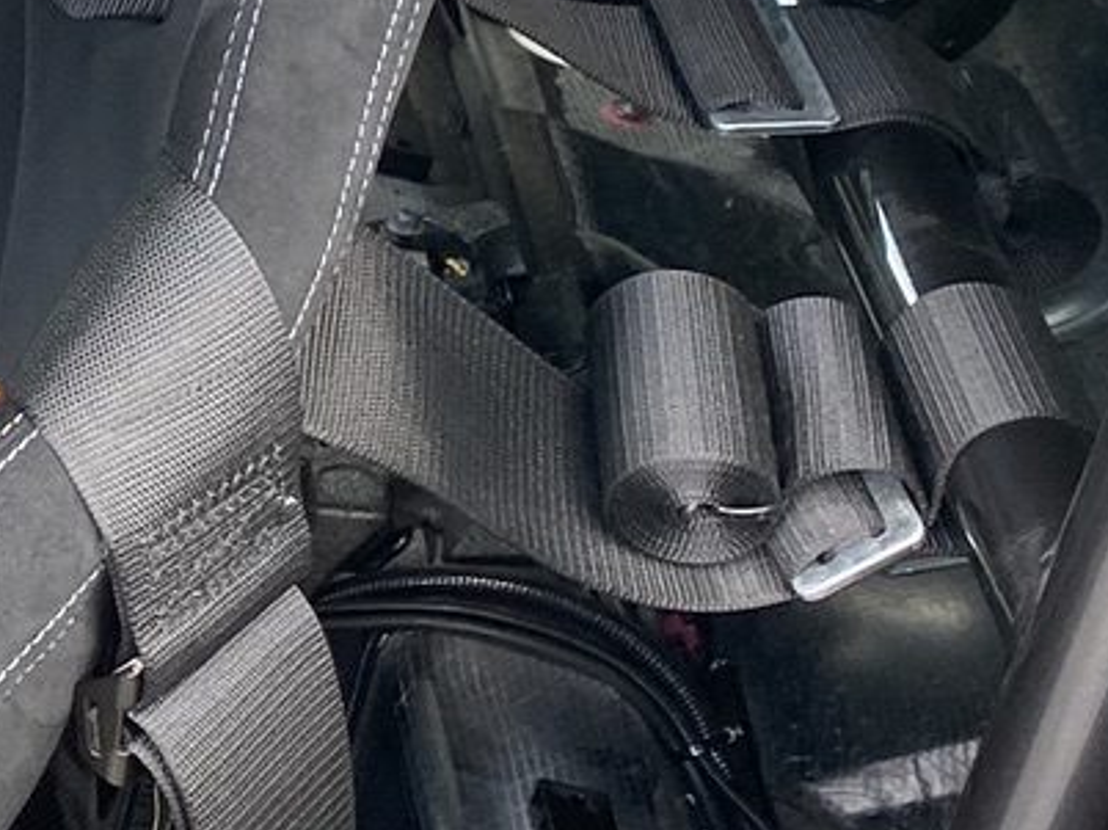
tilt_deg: -30.4
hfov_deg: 14.4
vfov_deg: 12.0
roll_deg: +4.2
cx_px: -797
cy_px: 200
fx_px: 3935
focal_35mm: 123
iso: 64
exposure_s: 1/121
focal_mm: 4.25
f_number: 1.8
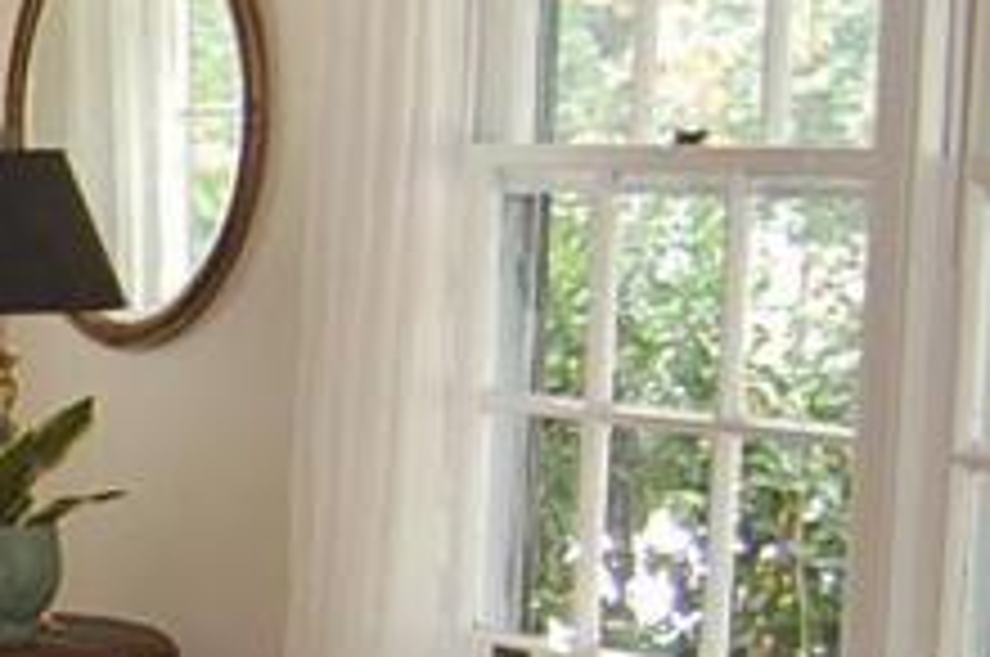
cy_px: 684
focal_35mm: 142
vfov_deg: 9.6
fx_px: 3899
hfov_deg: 12.6
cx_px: -1037
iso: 400
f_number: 3.5
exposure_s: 1/60
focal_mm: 18
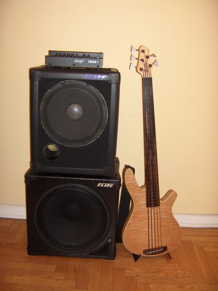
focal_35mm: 39
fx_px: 327
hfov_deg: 36.8
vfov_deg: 47.9
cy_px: 146
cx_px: 109
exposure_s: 1/60
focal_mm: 8
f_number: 2.8
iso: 100
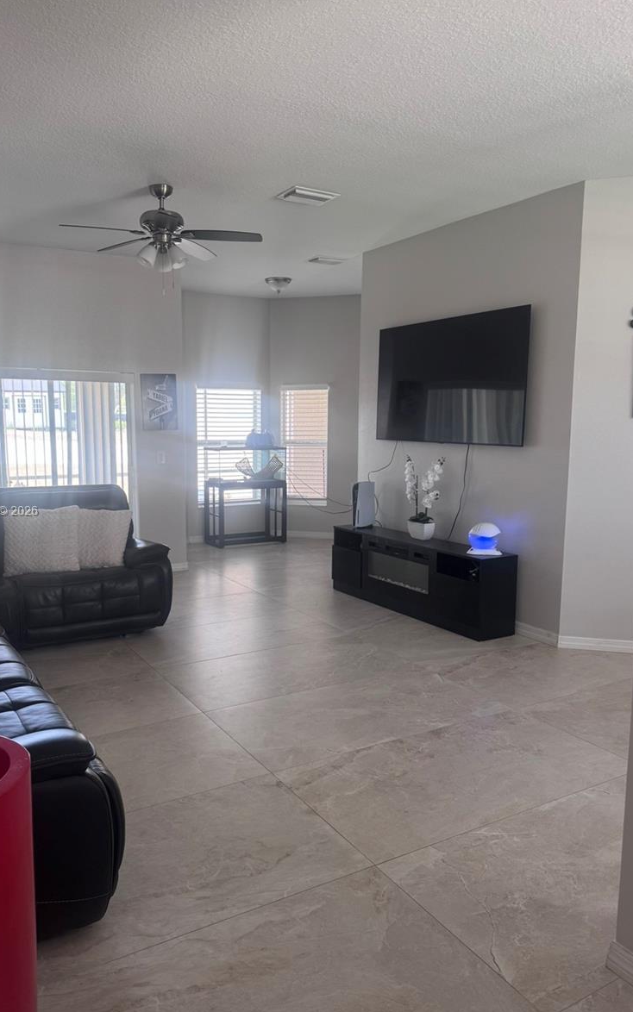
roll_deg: +0.2
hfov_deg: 47.4
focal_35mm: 26
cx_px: 266
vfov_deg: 70.4
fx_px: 717
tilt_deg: -7.4
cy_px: 512
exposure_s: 1/72
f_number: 1.78
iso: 125
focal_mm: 6.76
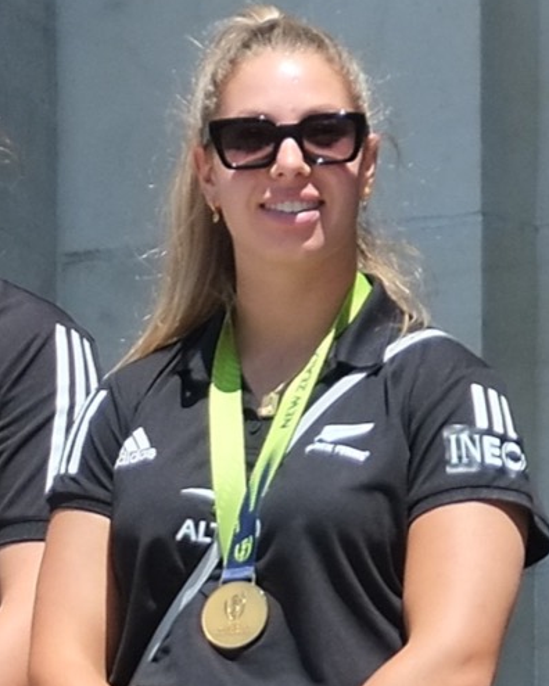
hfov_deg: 4.5
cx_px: 275
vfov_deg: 5.7
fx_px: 6926
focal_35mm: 341
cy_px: 287
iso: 400
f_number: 4.8
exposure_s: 1/1500
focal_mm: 200
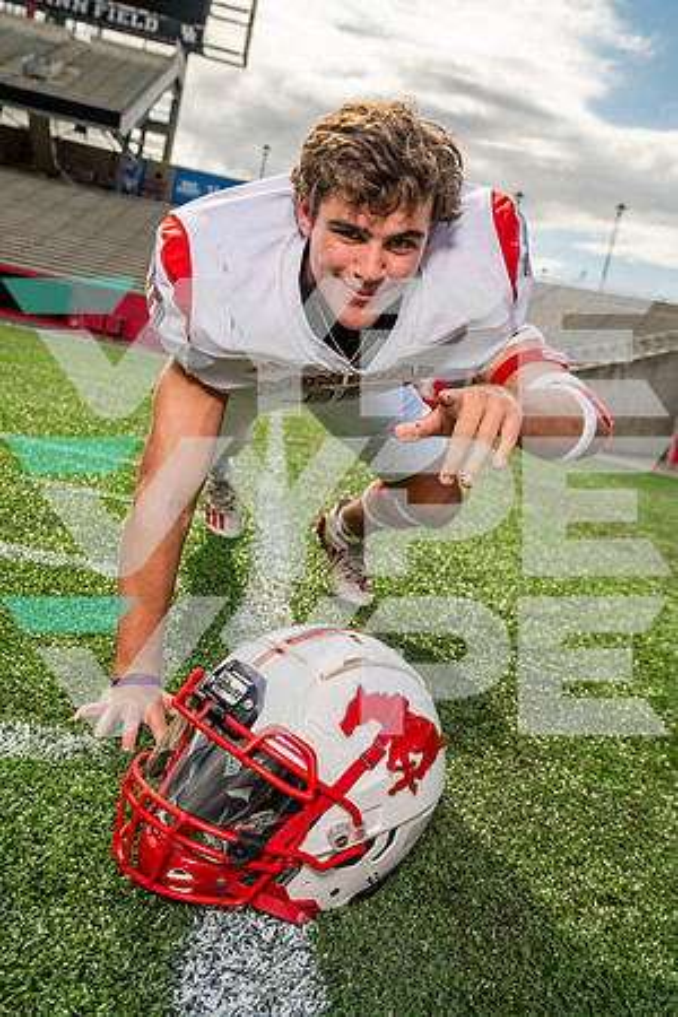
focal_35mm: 34
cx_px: 339
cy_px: 508
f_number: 5.6
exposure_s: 1/500
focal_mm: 34
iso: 100
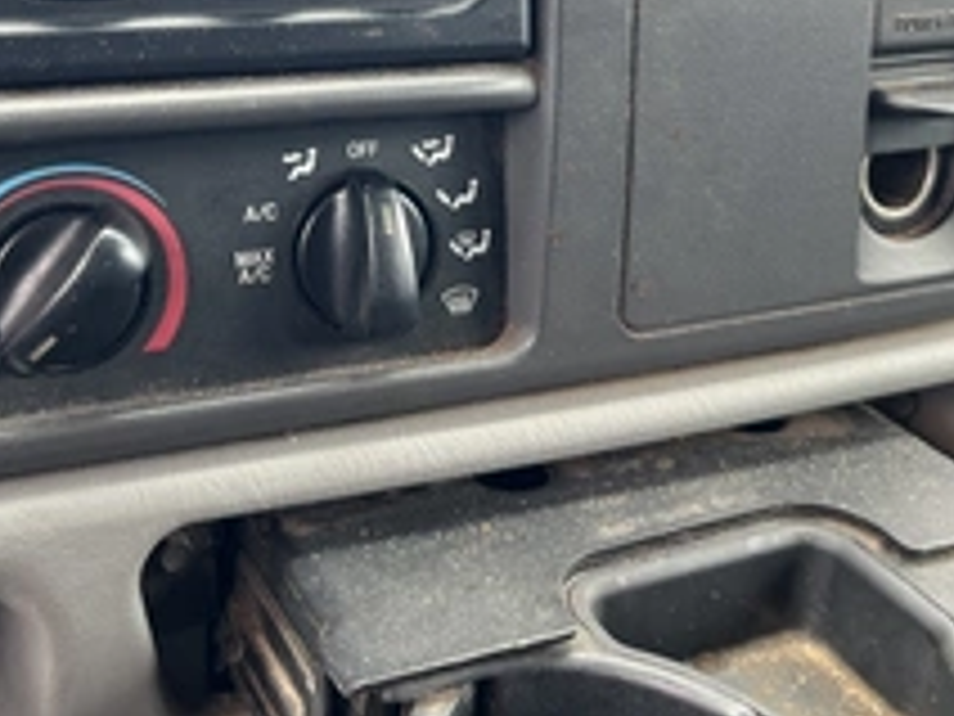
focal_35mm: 49
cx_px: 382
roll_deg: -1.0
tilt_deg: -16.0
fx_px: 1350
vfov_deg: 28.3
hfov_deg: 38.8
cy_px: 45
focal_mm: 5.1
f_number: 1.6
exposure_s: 1/121
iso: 64
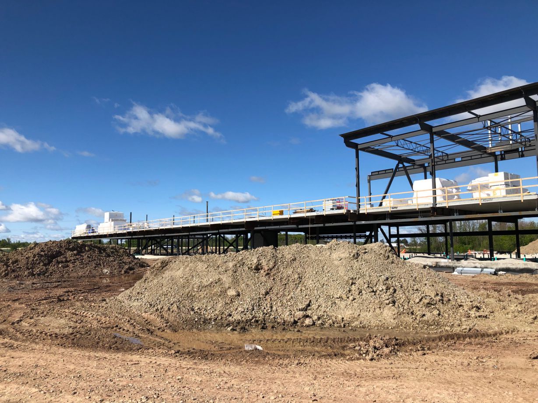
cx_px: 269
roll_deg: -1.5
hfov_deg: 63.4
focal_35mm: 28
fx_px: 435
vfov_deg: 49.8
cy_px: 202
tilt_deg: +4.5
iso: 20
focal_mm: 3.99
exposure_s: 1/2404
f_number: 1.8
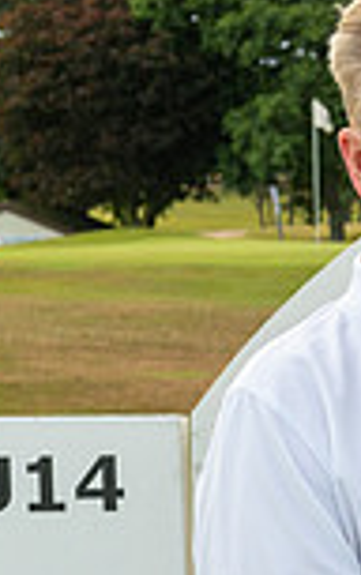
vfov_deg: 11.2
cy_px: 628
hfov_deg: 6.7
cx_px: 884
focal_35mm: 185
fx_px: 2904
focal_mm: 48
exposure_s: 1/125
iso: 250
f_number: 7.1
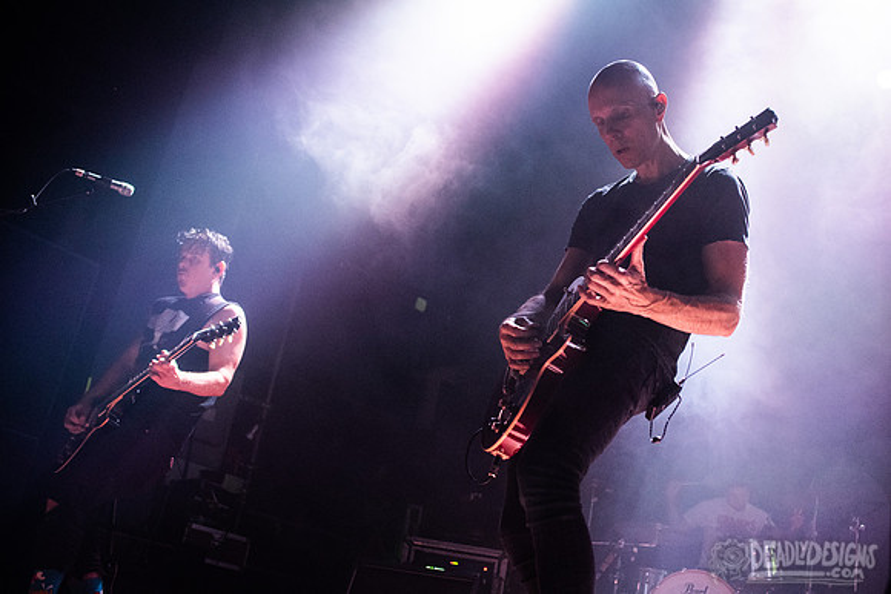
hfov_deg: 46.9
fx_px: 1022
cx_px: 526
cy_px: 257
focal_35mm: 41
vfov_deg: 32.4
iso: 3200
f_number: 3.2
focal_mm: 35
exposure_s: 1/125
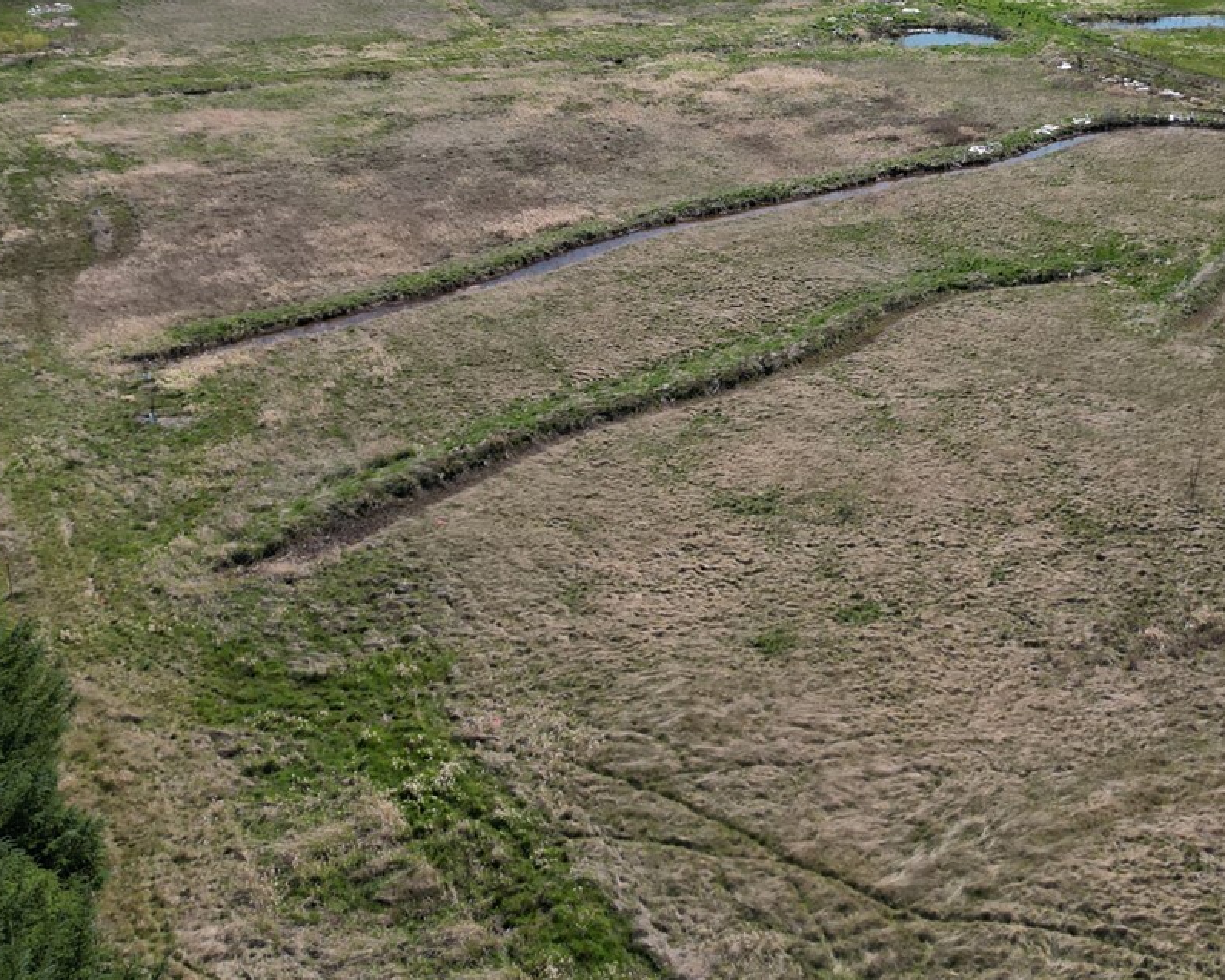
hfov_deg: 38.7
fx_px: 1704
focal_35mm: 47
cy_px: 330
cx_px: 888
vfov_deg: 31.9
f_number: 1.7
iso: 200
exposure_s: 1/4000
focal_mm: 6.72
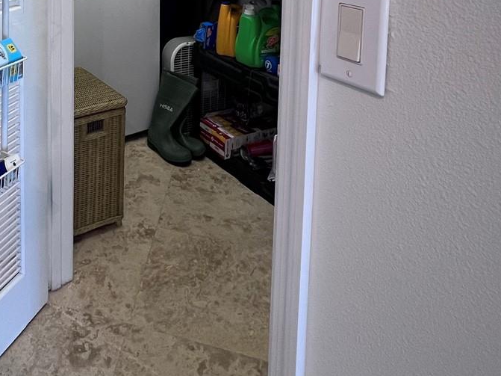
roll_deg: +0.1
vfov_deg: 36.3
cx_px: 105
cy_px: -64
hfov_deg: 54.6
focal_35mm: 31
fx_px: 449
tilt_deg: -4.3
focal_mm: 1.57
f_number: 1.8
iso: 160
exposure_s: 1/60
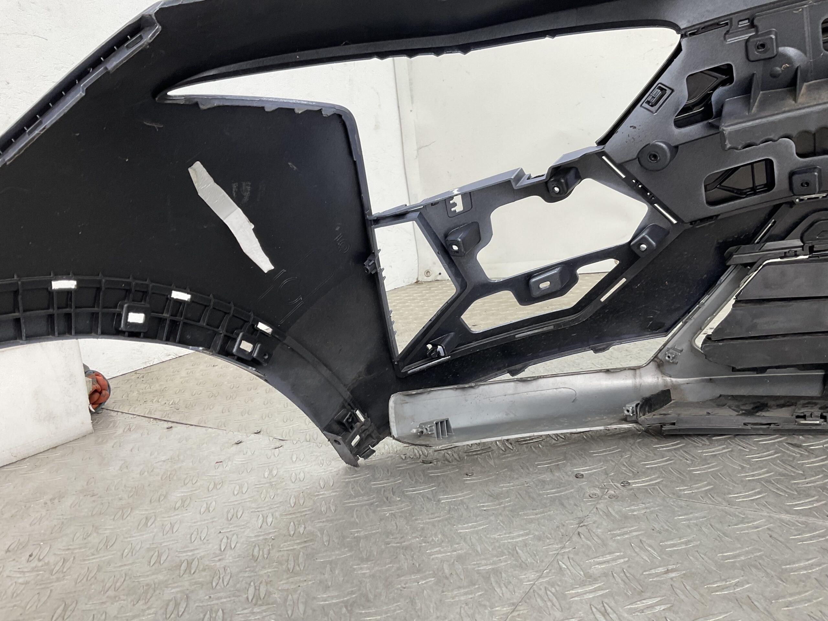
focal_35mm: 29
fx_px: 694
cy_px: 310
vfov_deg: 48.2
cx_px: 414
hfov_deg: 61.7
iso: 32
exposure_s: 1/100
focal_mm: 3
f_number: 1.8
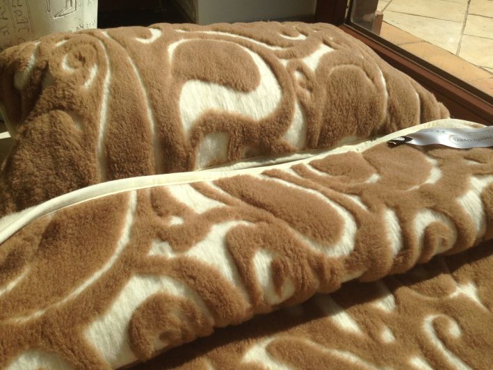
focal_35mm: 33
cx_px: 246
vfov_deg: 43.0
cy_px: 185
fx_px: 470
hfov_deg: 55.3
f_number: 2.4
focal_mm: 4.13
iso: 50
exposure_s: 1/2262
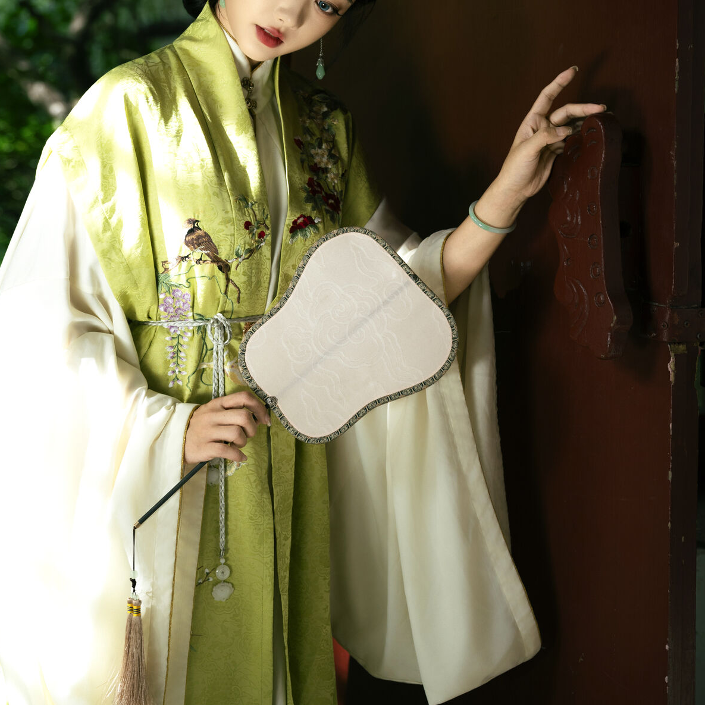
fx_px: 1843
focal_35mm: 80
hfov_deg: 21.7
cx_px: 349
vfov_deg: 21.6
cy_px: 240
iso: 400
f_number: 4
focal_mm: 62
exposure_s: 1/200
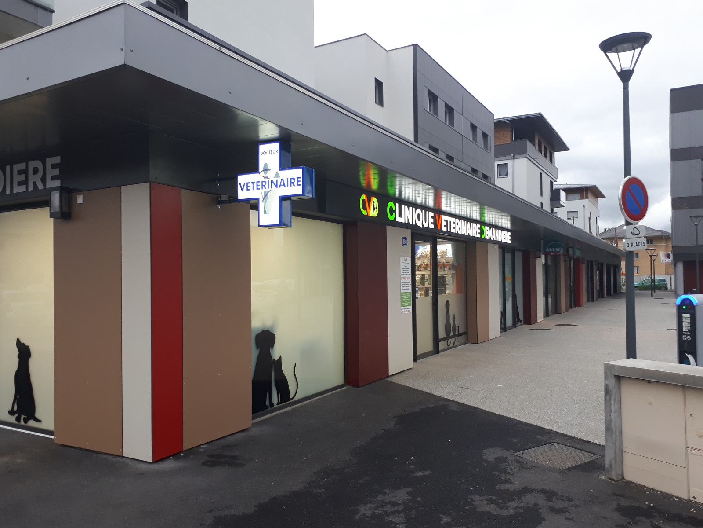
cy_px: 264
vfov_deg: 51.4
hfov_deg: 65.3
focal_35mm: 27
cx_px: 352
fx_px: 548
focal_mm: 3.6
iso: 80
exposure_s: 1/33
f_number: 1.9
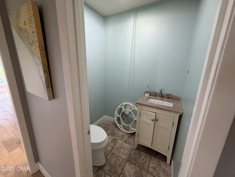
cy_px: 88
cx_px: 118
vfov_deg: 85.7
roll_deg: -1.7
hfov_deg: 102.1
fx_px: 95
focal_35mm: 14
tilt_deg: -13.0
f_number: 2.2
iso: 400
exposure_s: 1/60
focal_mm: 2.22
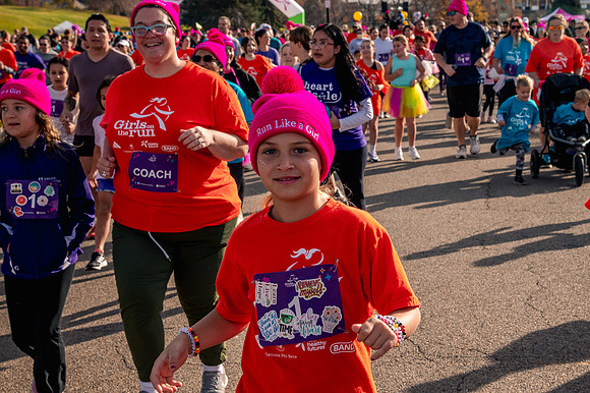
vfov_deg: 19.7
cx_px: 366
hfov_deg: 29.1
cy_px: 174
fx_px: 1132
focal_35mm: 69
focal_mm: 55
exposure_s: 1/1000
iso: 800
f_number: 10
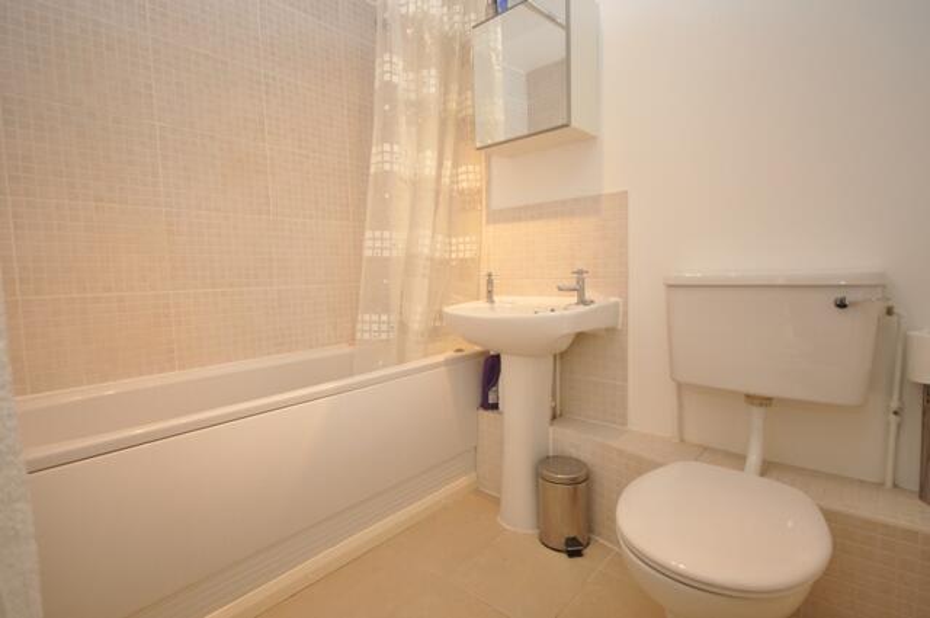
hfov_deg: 90.1
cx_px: 465
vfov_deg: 67.2
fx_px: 464
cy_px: 309
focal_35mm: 18
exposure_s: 1/60
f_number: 4.5
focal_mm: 12
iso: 800
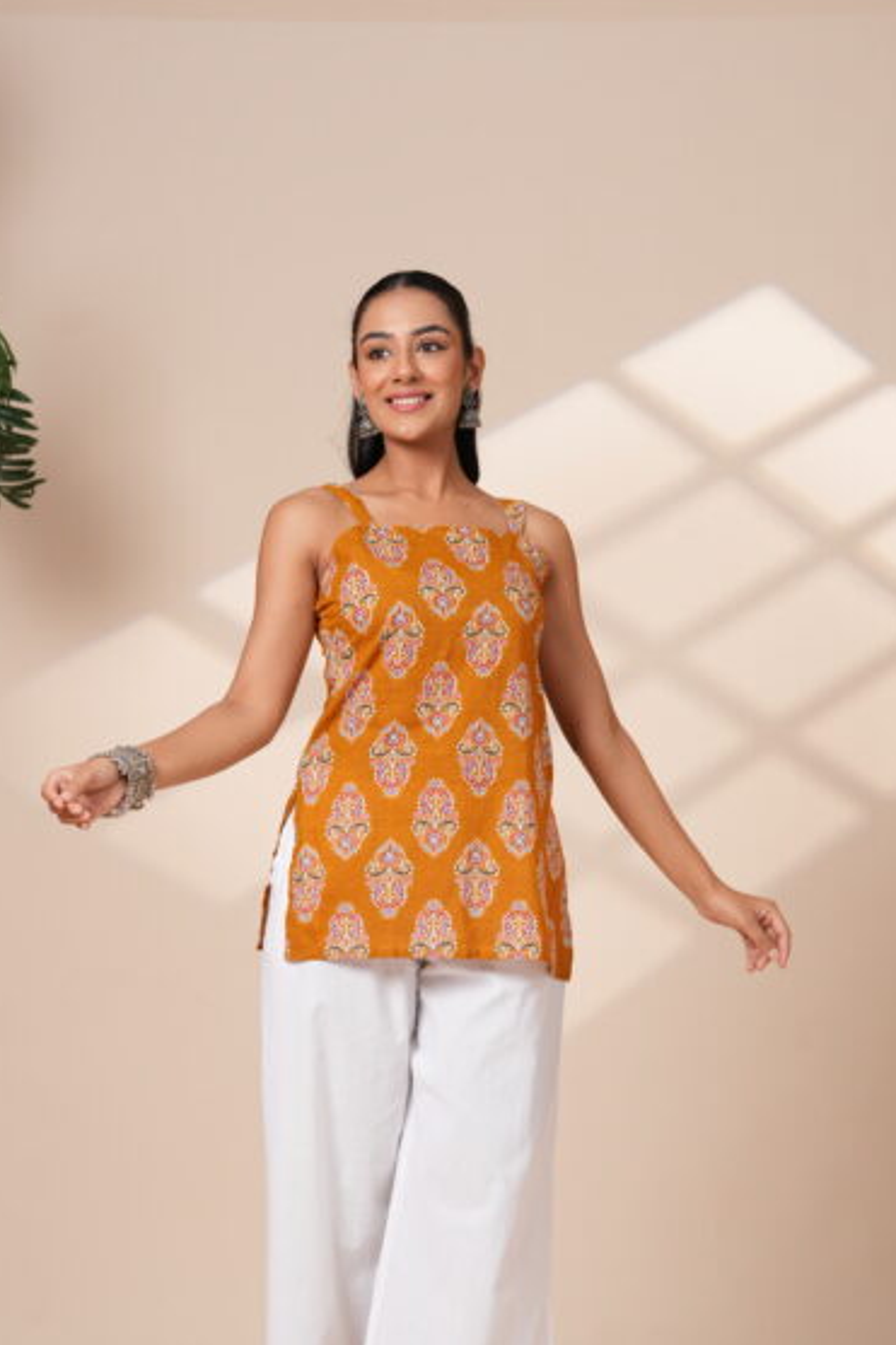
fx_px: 3661
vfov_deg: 20.8
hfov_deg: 14.0
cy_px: 708
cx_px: 427
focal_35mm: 98
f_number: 5.6
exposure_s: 1/160
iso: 640
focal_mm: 91
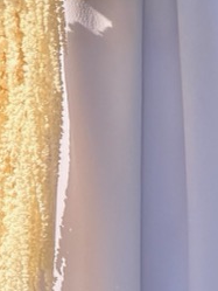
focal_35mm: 563
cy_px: -476
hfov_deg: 2.6
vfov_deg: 3.5
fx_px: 4723
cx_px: -139
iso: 50
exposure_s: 1/638
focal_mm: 16.89
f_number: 2.8
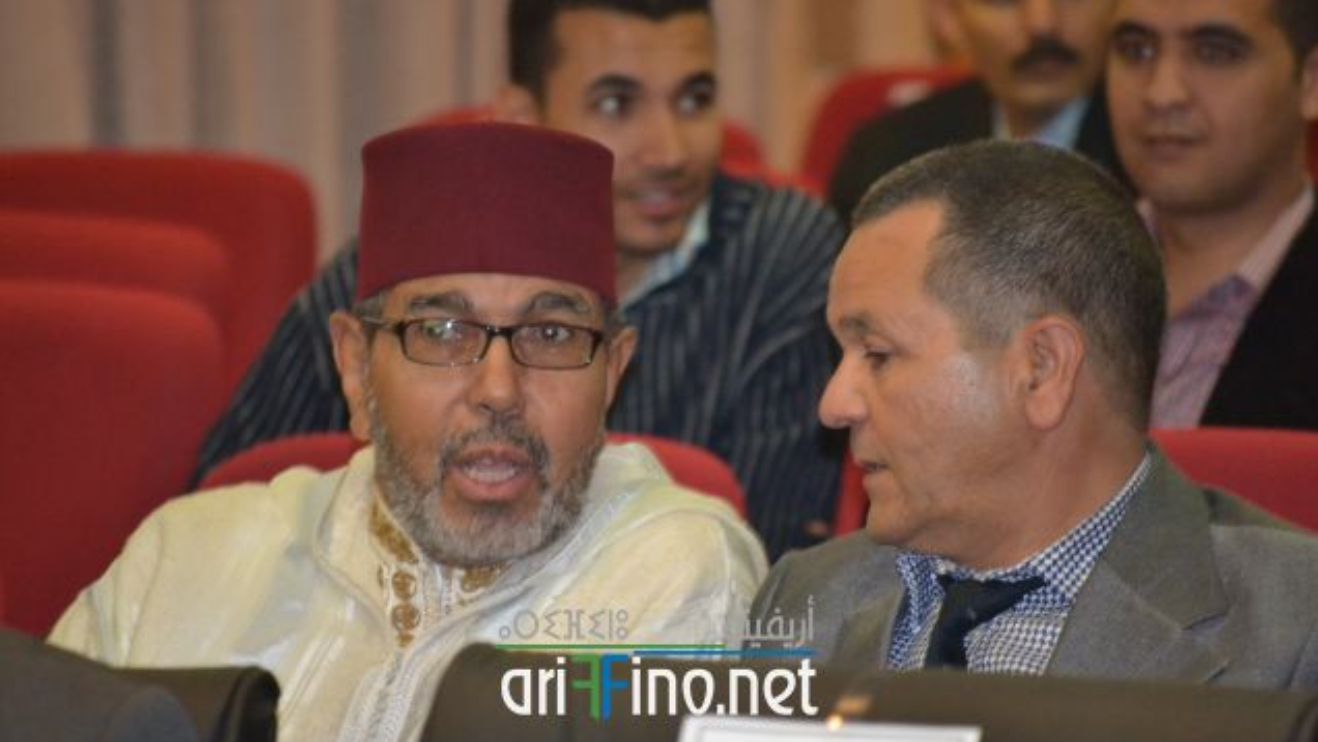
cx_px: 661
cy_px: 373
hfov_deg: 6.8
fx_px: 11045
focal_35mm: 316
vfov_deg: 3.8
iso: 3200
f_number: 5.6
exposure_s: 1/60
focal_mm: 200
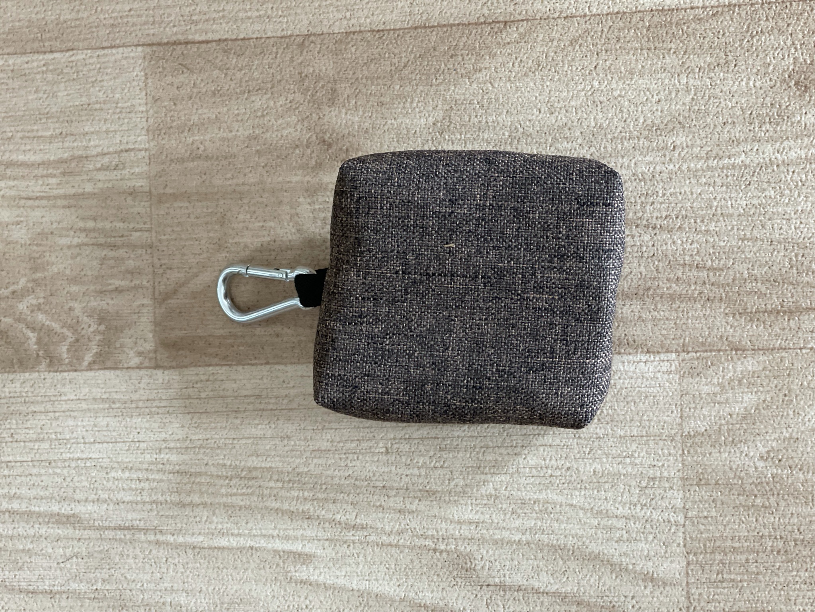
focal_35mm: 52
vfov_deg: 28.0
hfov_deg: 36.8
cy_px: 306
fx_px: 1224
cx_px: 408
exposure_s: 1/50
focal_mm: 6
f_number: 2
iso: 200
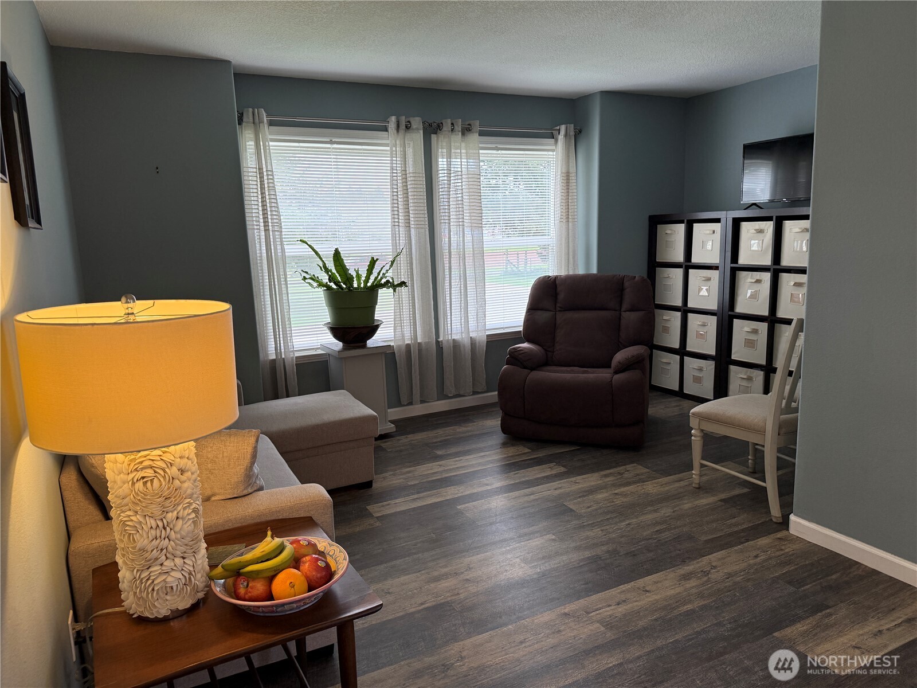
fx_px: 636
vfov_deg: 56.8
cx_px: 458
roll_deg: +1.5
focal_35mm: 24
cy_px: 344
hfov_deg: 71.6
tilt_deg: -9.2
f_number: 1.78
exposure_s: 1/120
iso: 160
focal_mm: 6.76
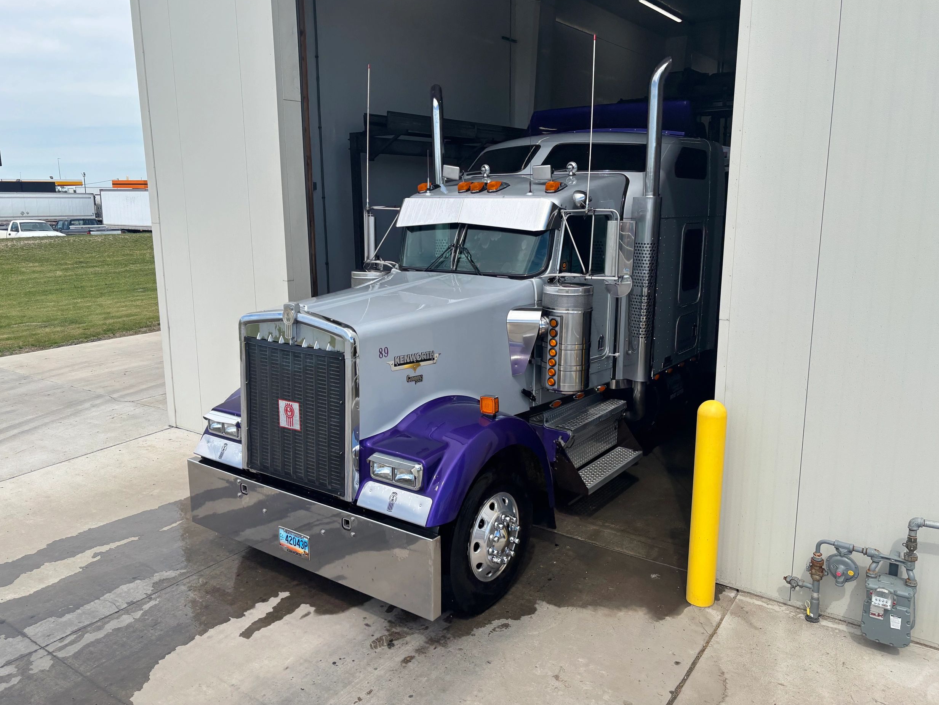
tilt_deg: -11.7
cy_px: 342
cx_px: 469
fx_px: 732
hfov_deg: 65.3
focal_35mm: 27
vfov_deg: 51.4
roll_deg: -0.5
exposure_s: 1/2242
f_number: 1.6
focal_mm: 5.96
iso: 50
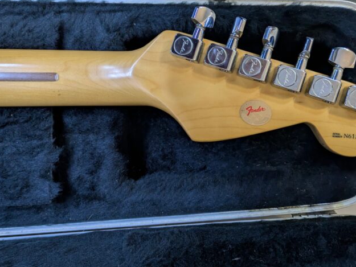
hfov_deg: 51.3
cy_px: 116
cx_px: 160
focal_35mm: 36
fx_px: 370
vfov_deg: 39.6
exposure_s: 1/25
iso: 409
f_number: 1.89
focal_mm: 5.43
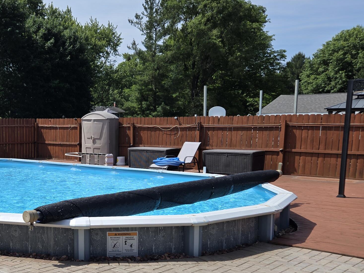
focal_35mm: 47
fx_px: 494
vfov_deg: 30.3
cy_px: 209
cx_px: 67
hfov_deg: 38.7
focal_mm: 5.4
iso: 25
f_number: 1.8
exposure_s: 1/2470
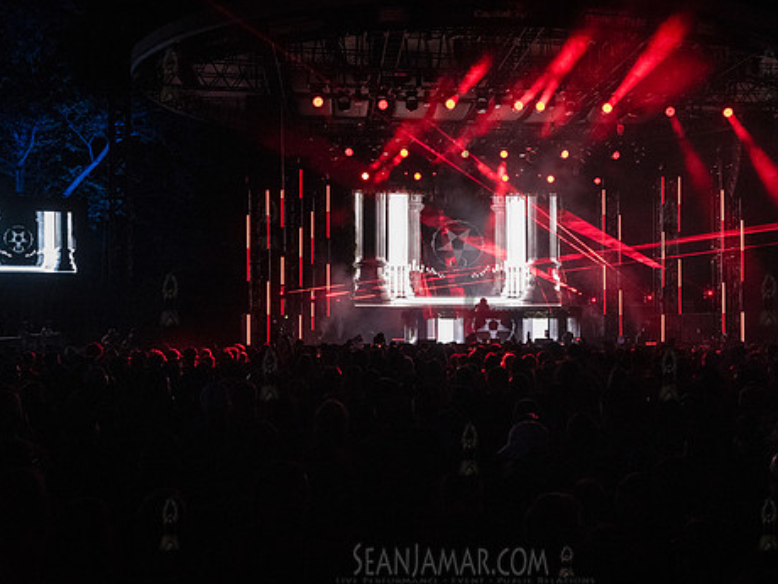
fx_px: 966
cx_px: 468
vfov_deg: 33.6
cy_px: 326
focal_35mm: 43
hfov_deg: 43.6
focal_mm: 35
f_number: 3.5
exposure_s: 1/640
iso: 6400
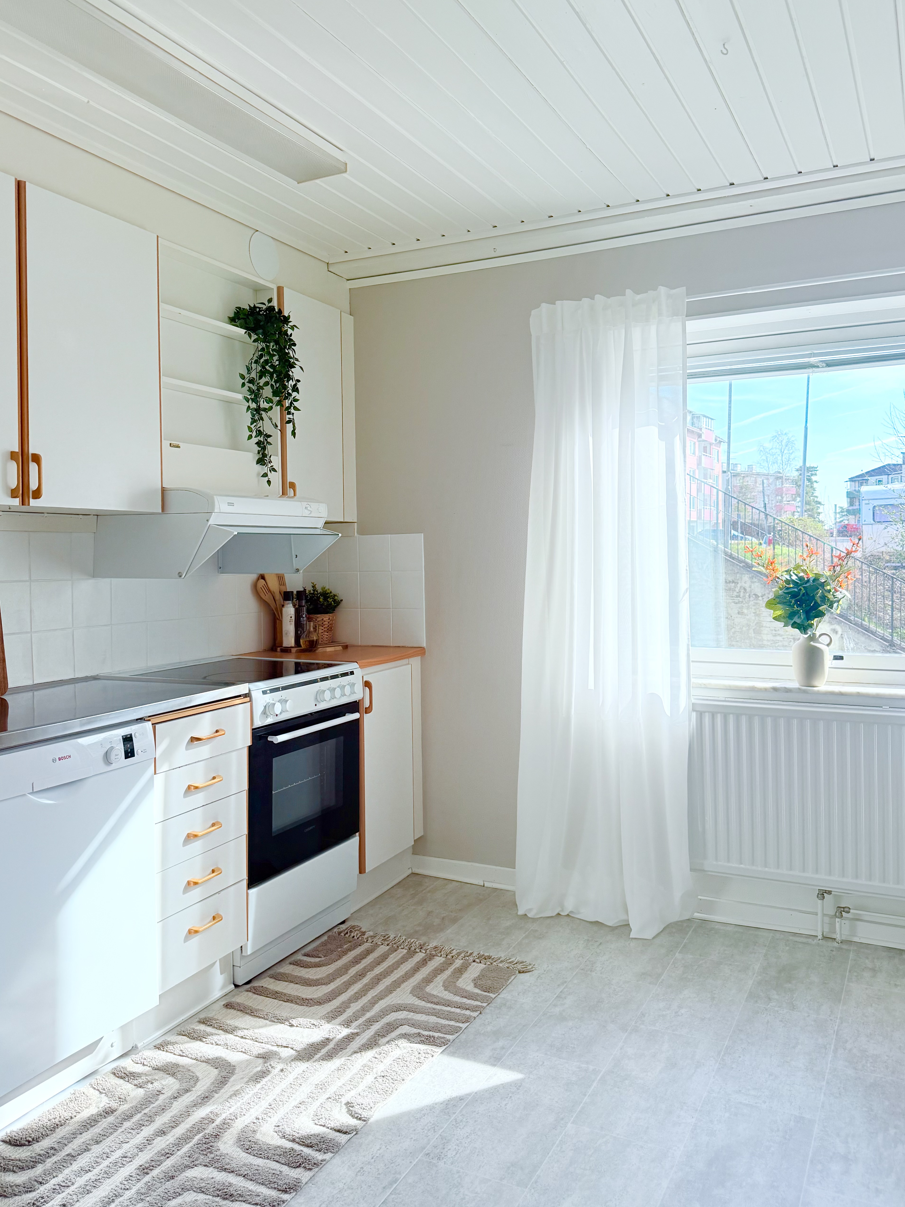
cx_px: 467
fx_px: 941
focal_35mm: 27
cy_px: 557
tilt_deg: +0.2
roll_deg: +0.1
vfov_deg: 65.2
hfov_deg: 51.3
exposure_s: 1/1106
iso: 100
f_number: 1.78
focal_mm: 6.76
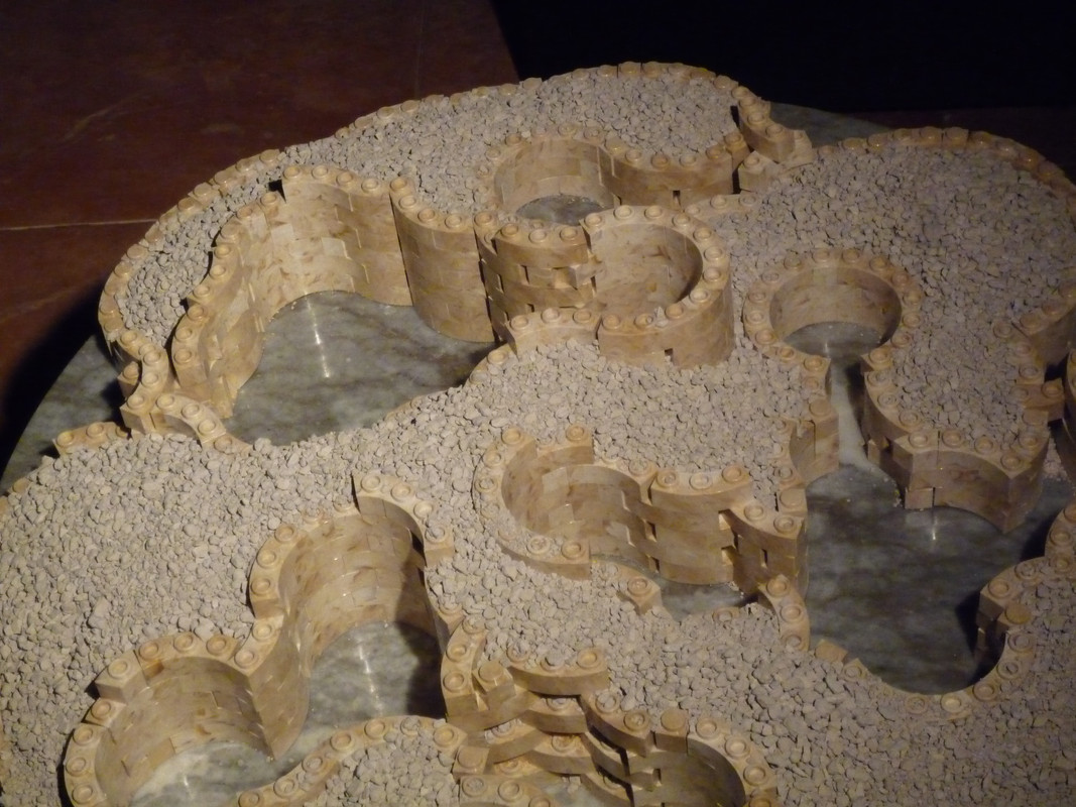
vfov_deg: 19.6
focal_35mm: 75
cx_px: 538
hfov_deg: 26.0
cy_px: 404
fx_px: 2331
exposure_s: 1/50
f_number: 4.9
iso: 800
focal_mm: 13.2
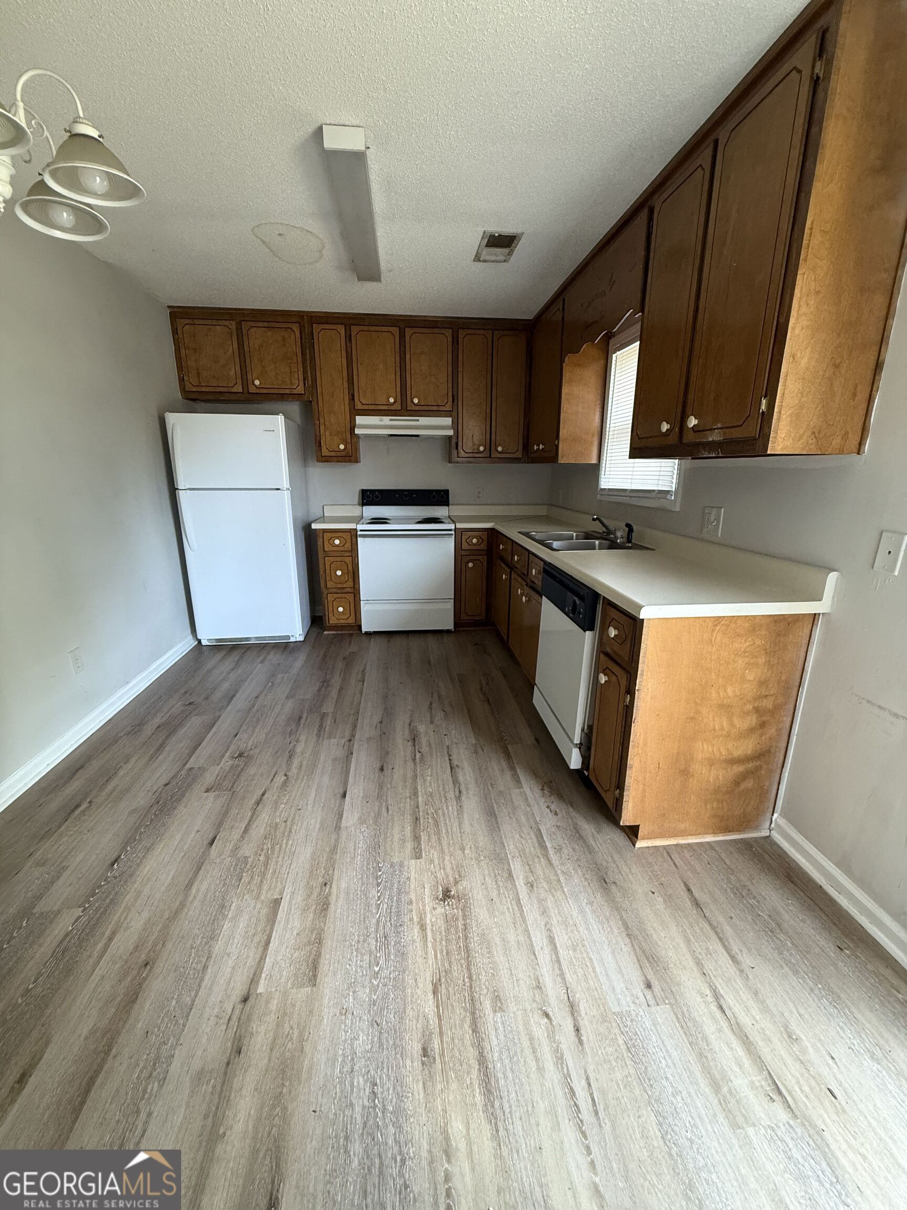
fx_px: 489
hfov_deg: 85.7
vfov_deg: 102.1
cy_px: 605
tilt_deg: -14.0
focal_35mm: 14
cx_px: 454
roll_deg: +0.0
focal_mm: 2.22
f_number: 2.2
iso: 400
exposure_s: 1/60
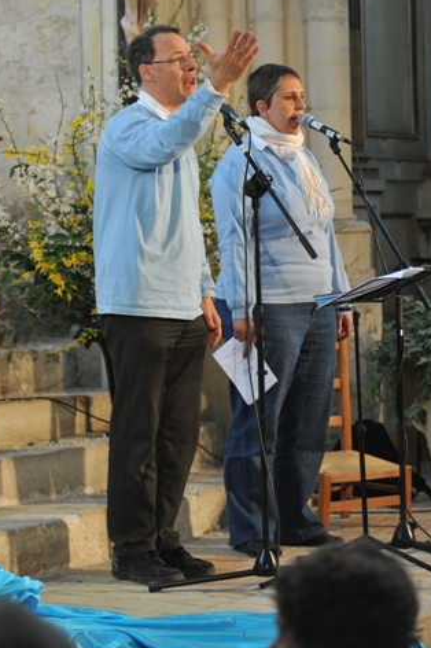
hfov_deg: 10.3
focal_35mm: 133
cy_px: 220
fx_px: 2392
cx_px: 166
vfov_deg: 15.4
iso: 1600
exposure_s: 1/250
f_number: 3.5
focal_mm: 98
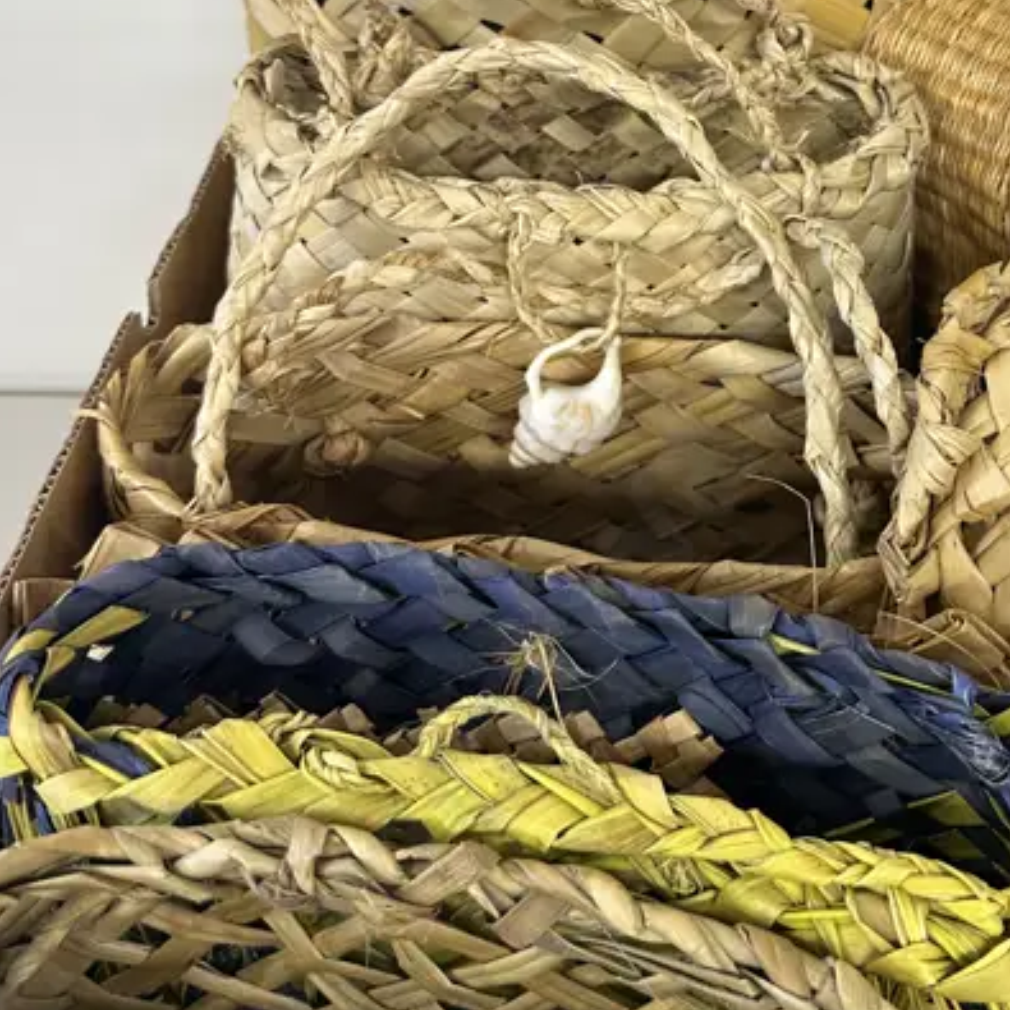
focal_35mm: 55
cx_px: 836
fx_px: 1816
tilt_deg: -36.7
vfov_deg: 30.7
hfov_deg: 30.2
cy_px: 286
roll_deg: -1.6
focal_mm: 6.86
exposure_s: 1/50
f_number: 1.78
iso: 125
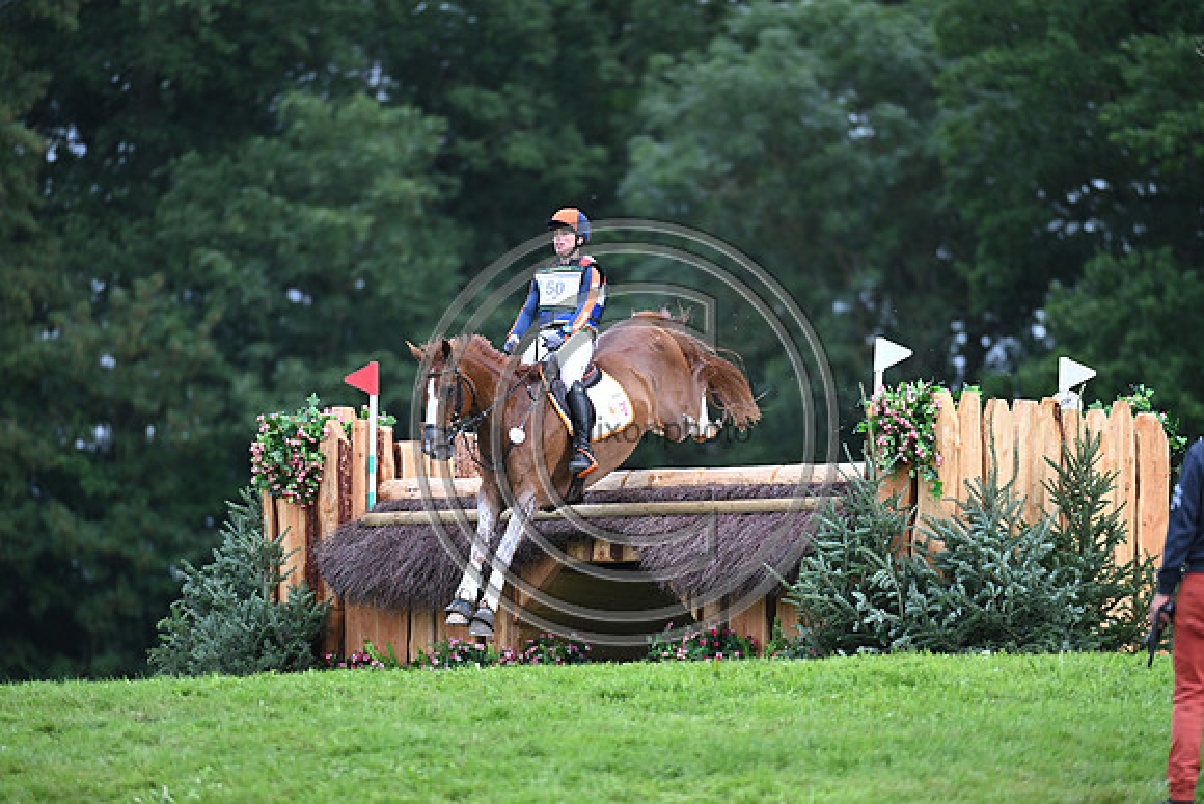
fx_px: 13380
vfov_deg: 3.4
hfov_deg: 5.2
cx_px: 602
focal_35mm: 400
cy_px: 402
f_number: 5
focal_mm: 400
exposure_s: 1/1600
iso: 1400
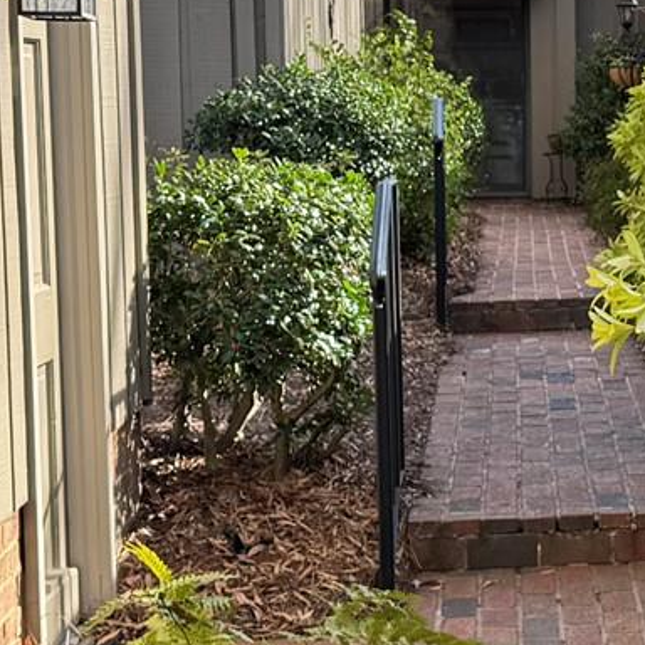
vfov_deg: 15.4
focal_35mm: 113
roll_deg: -0.1
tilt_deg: -6.4
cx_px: 709
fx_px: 2382
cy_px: 351
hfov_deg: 15.0
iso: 80
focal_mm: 6.76
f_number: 1.78
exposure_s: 1/888
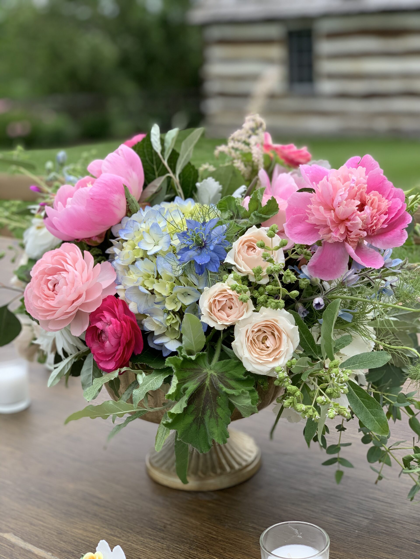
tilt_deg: -16.0
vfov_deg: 36.8
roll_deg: +2.6
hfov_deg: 28.0
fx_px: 841
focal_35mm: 52
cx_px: 210
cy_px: 280
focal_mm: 6
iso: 16
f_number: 2.4
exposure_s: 1/631
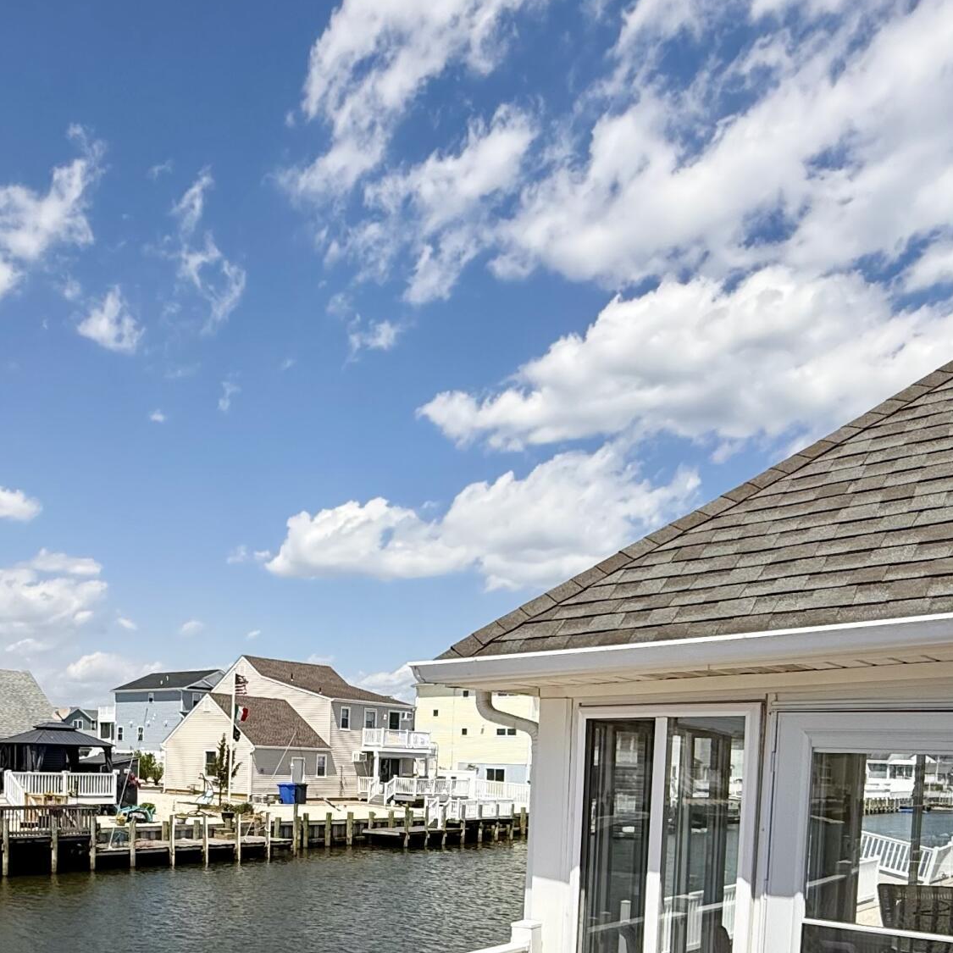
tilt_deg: -2.9
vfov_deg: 45.9
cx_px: 362
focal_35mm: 33
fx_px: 1028
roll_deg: -1.5
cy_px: 822
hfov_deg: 49.3
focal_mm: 2.22
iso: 50
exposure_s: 1/5155
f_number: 2.2
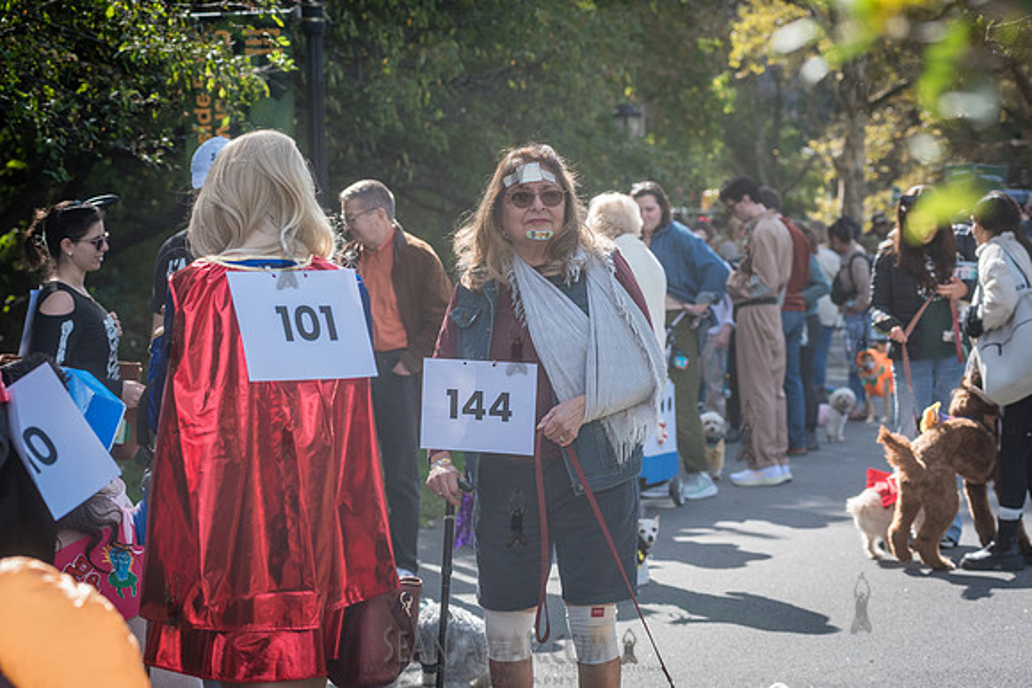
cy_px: 344
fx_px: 2638
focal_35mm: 92
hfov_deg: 22.1
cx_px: 516
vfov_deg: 14.9
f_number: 6.3
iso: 1000
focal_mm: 92
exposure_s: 1/1600
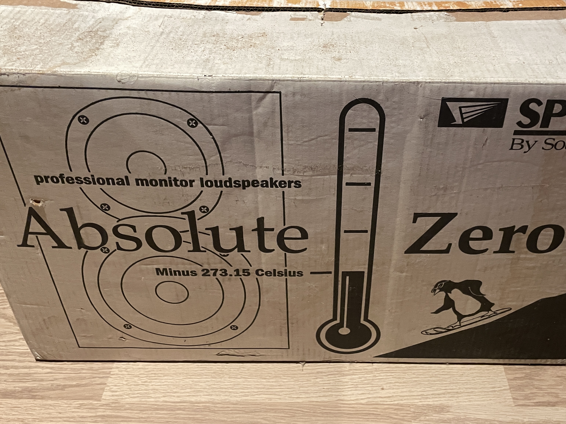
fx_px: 556
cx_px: 338
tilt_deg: -35.5
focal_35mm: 34
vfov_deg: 41.5
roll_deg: -3.2
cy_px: 164
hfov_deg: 53.6
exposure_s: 1/50
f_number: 1.6
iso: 400
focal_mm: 4.2
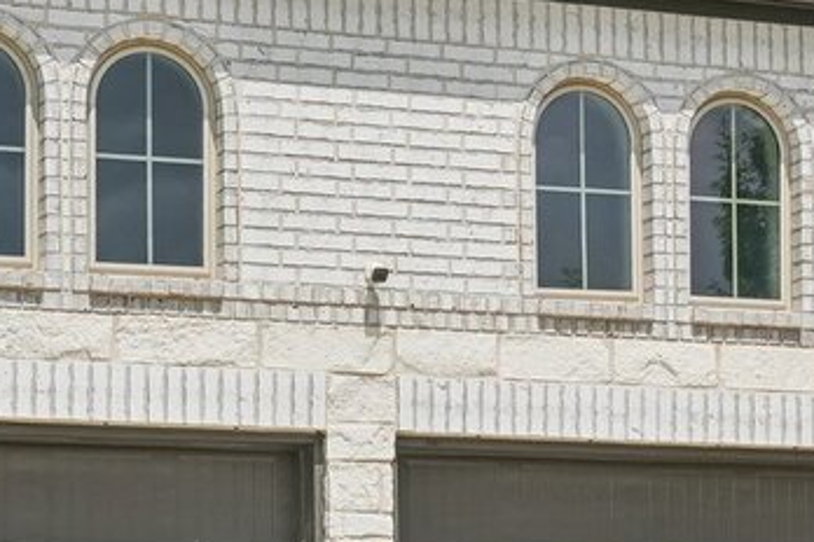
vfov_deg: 10.2
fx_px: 3052
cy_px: 229
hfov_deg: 14.7
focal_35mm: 135
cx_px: 947
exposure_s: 1/1000
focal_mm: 29
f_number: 8
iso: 200
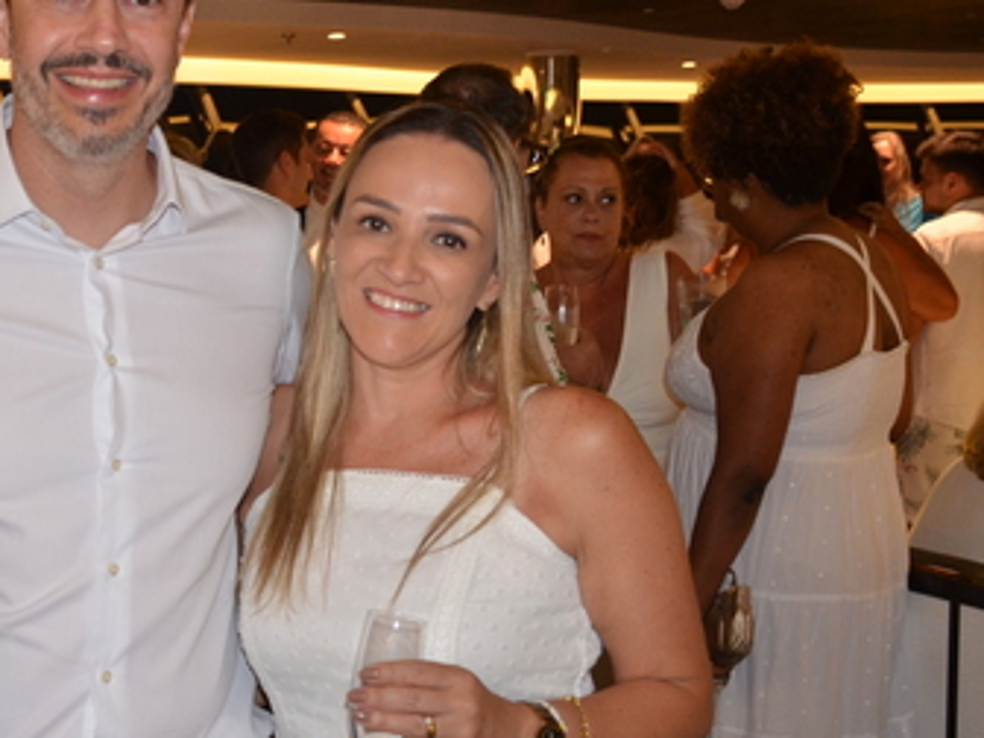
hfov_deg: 28.2
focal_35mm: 66
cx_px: 79
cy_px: 395
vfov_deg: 22.2
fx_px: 1876
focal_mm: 22
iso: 800
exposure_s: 1/60
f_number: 3.5
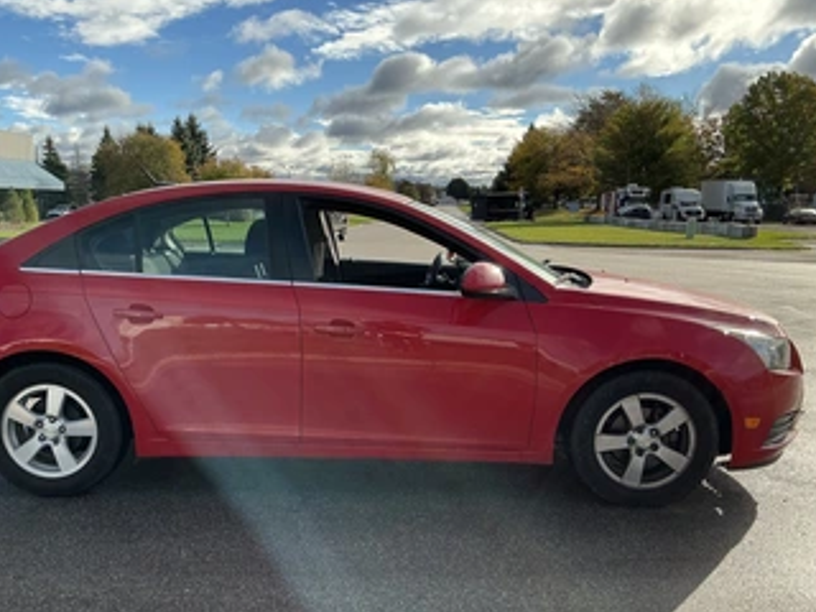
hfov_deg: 52.5
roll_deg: +0.7
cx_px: 365
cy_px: 365
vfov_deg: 40.5
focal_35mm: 35
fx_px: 825
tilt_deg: -10.4
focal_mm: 3
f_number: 1.8
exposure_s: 1/1451
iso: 25
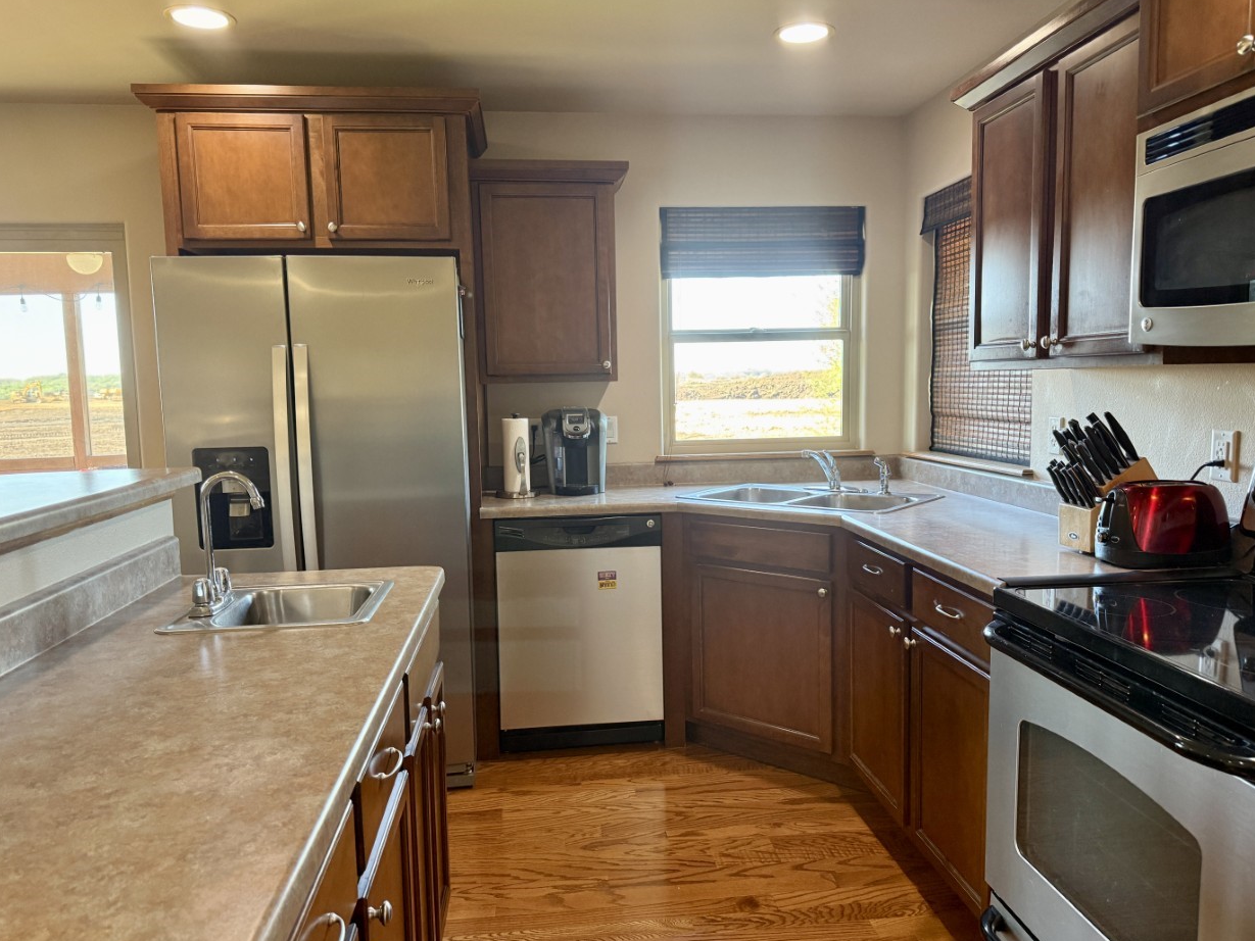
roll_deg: +1.3
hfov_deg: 69.4
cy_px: 479
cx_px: 631
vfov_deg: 54.9
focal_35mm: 25
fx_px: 906
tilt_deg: -6.0
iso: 250
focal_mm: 6.76
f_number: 1.78
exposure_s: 1/60
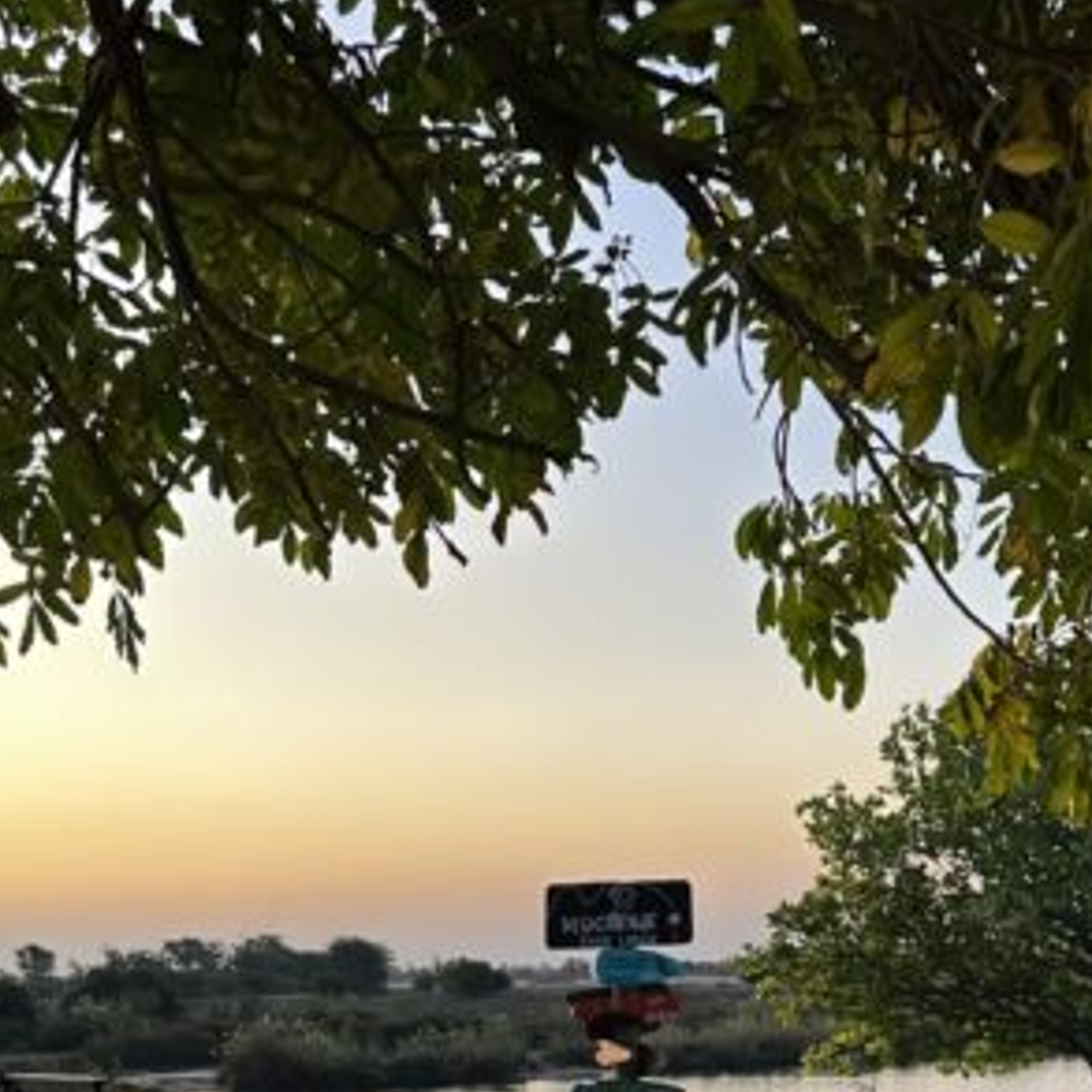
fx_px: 2070
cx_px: 671
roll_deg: +0.8
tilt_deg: -4.0
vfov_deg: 27.4
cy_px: 1152
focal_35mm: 58
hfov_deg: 29.5
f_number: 1.78
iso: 160
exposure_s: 1/50
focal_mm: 6.86
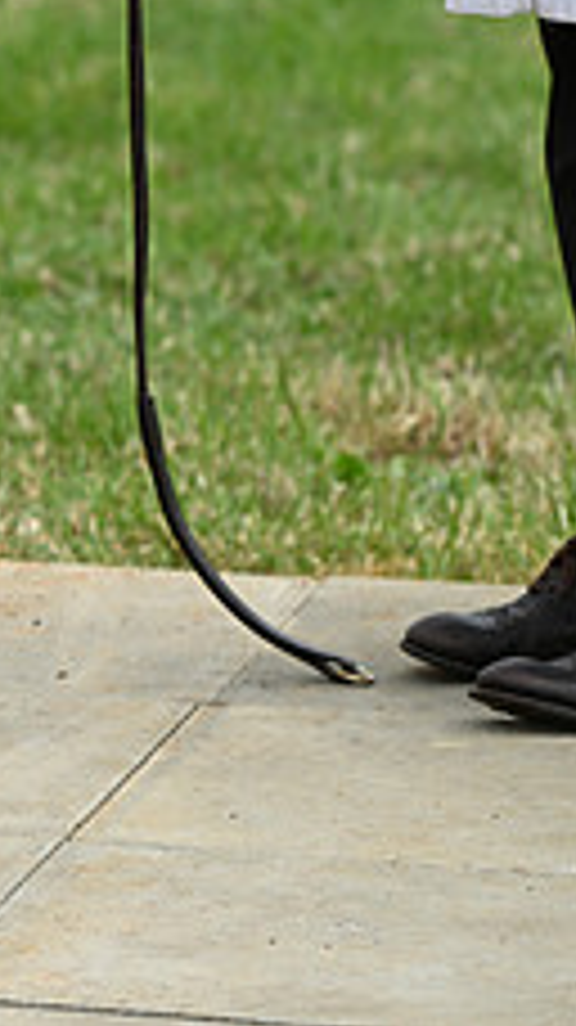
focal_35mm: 373
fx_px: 10143
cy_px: 160
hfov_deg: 3.2
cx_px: -626
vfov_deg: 5.8
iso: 140
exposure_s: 1/1000
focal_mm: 140
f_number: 4.5
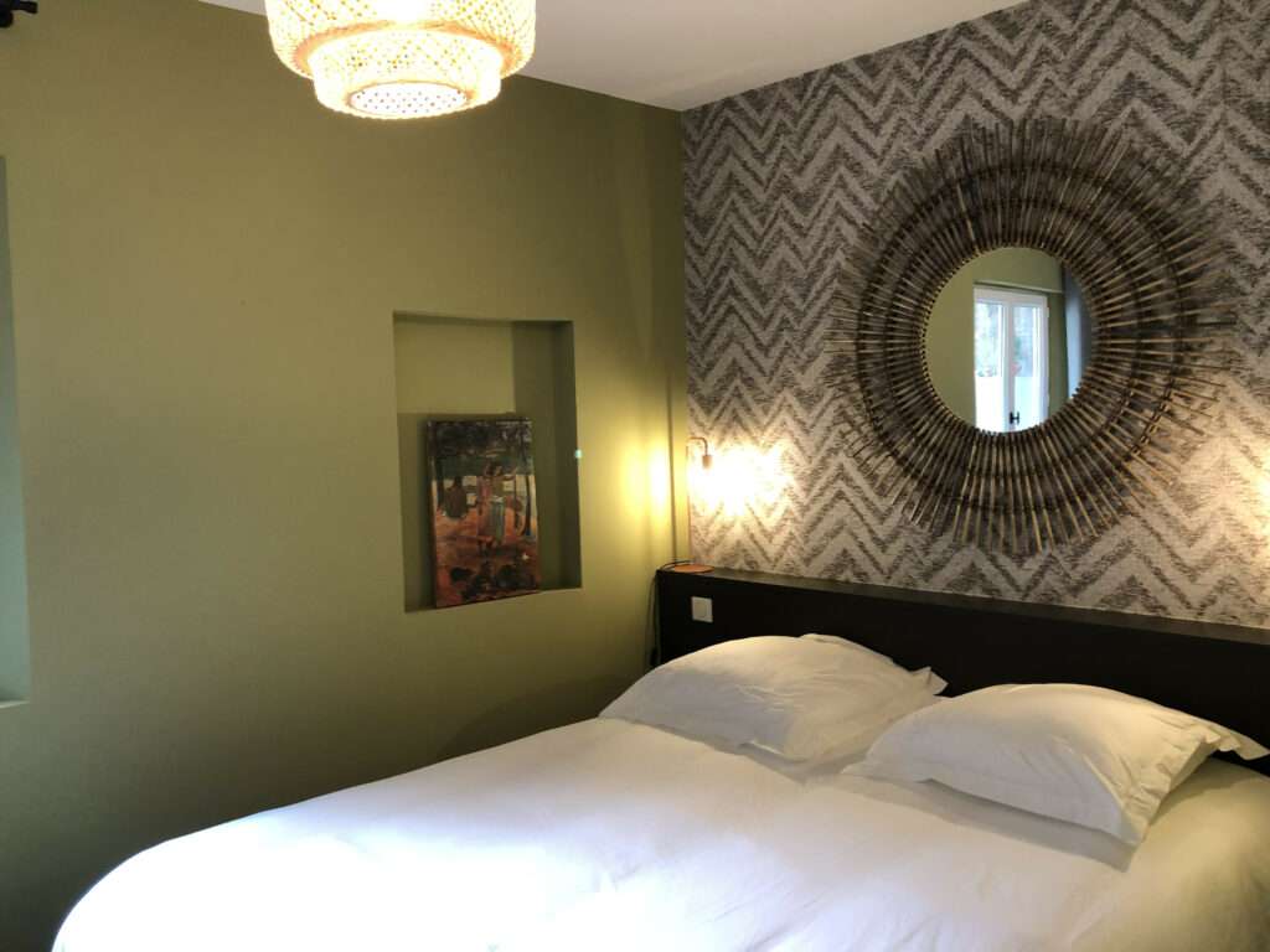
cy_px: 476
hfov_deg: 63.4
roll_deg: +2.1
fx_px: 1027
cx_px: 635
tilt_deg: -1.3
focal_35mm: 28
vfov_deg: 49.7
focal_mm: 4
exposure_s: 1/17
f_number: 1.8
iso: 50
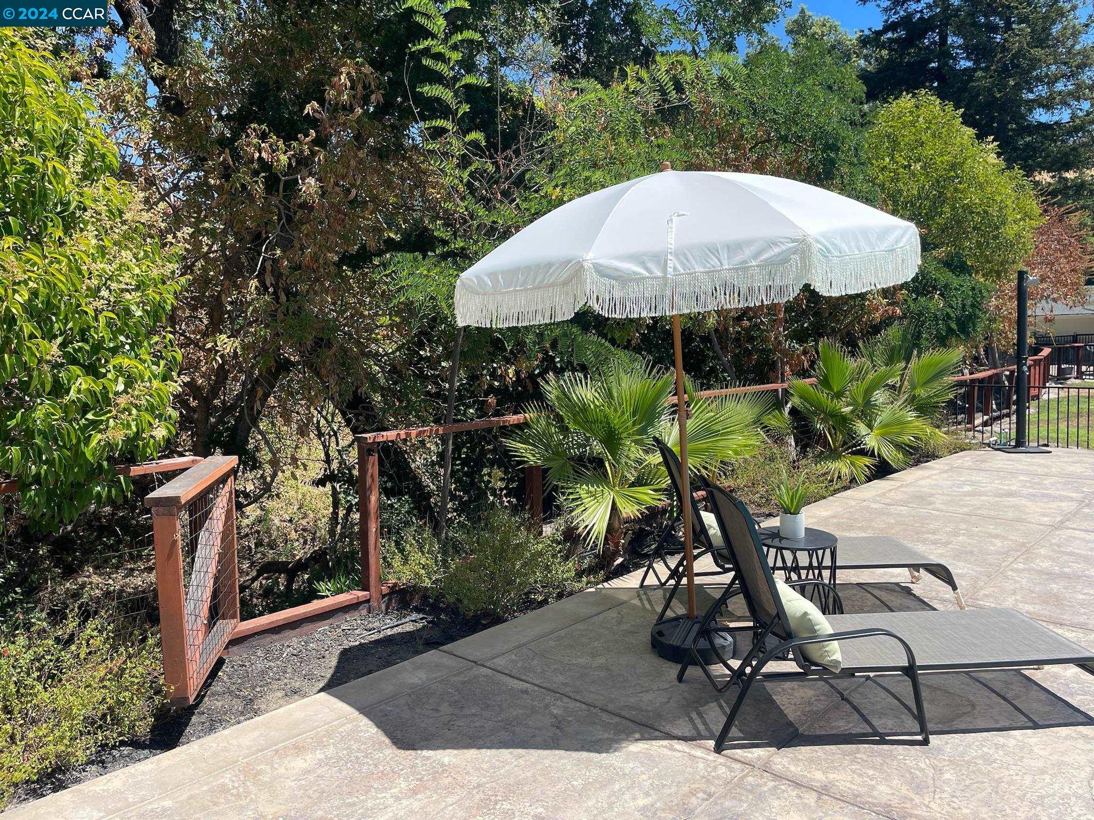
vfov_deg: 53.1
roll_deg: +1.0
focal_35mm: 26
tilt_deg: -4.9
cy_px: 410
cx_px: 547
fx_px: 822
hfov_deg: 67.3
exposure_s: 1/2398
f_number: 1.6
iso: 32
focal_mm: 4.2
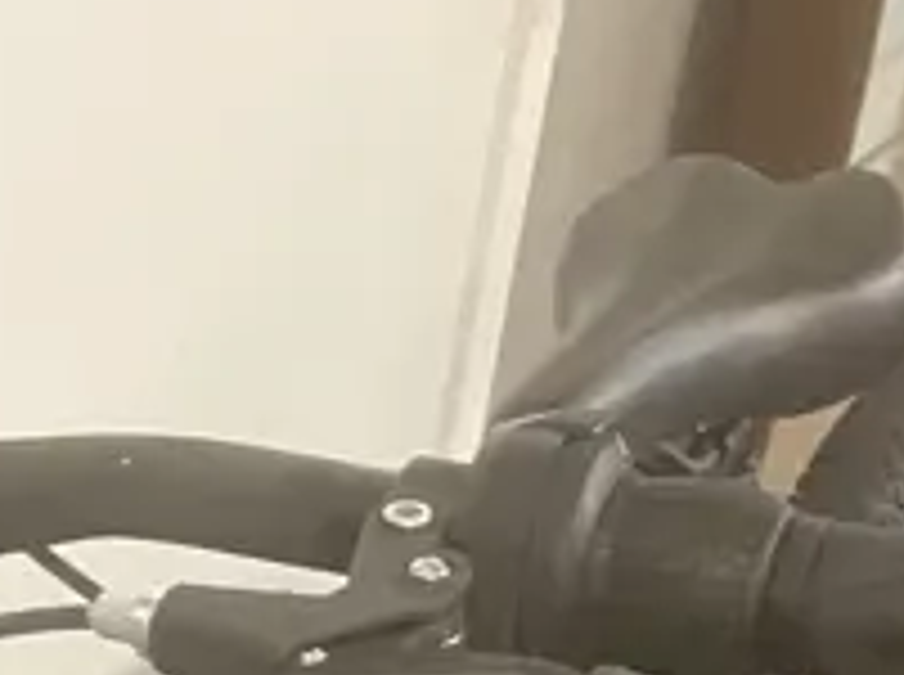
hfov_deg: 13.6
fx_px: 3728
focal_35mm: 143
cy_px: 1908
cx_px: -67
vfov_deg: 8.8
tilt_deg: -47.9
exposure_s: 1/50
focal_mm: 3.99
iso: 320
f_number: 1.8
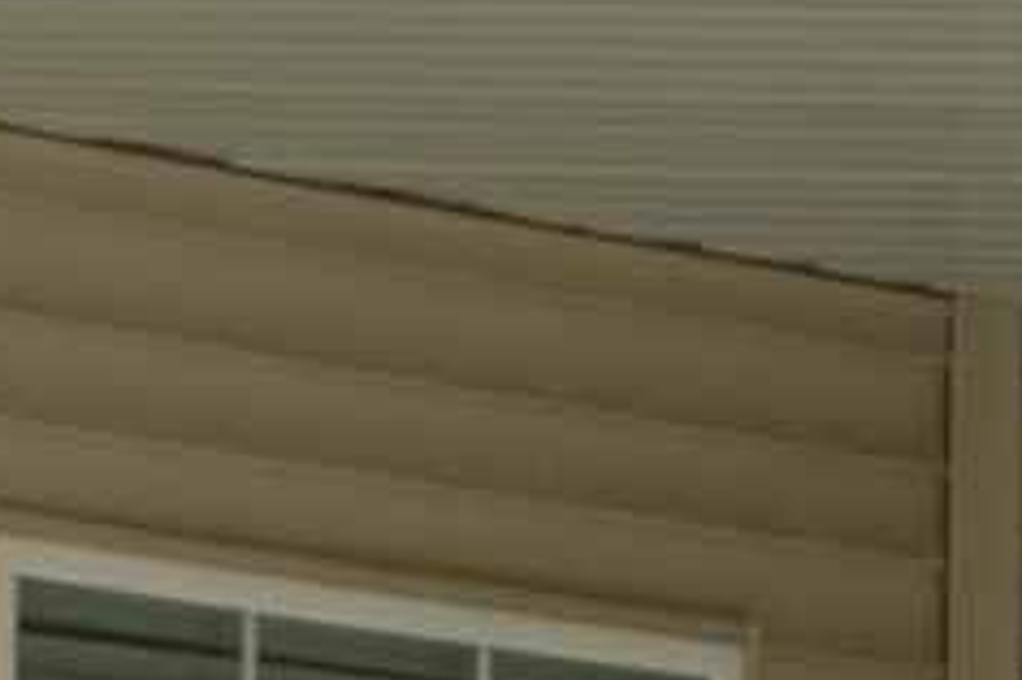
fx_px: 16839
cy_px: 1826
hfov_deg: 3.4
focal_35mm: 594
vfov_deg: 2.3
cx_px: 2094
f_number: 6.3
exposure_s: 1/160
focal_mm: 55
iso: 100
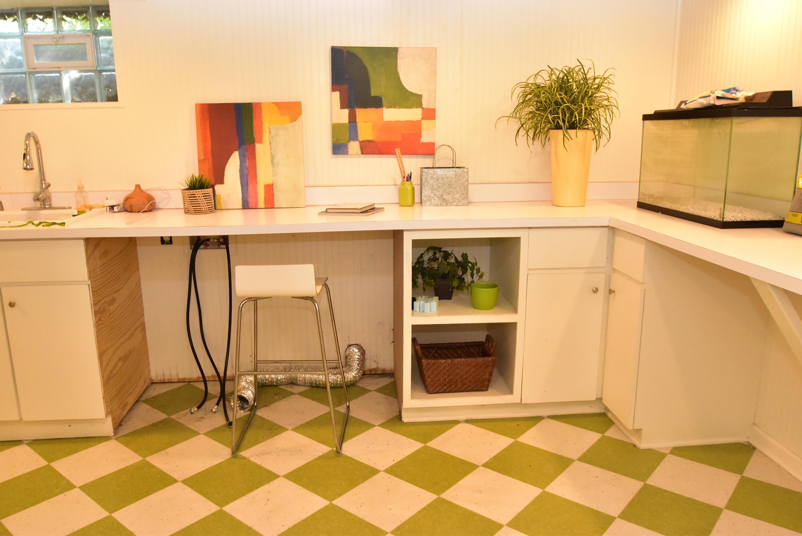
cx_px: 401
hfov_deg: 67.3
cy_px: 268
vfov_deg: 48.0
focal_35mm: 27
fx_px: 602
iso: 4000
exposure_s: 1/125
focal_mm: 18
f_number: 5.6
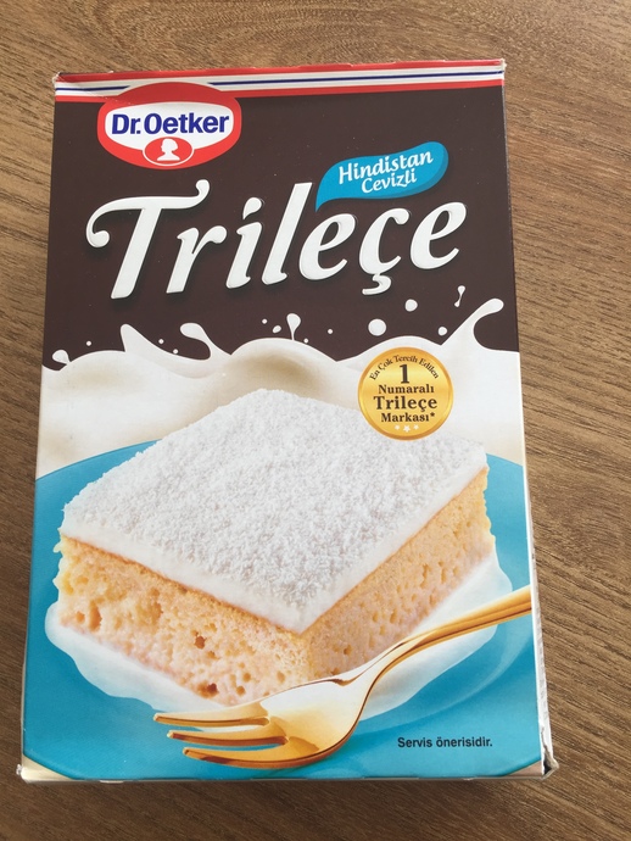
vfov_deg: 61.6
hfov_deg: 48.3
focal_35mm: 29
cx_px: 316
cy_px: 420
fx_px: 704
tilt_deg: -80.0
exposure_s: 1/50
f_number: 2.2
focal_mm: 4.15
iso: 32
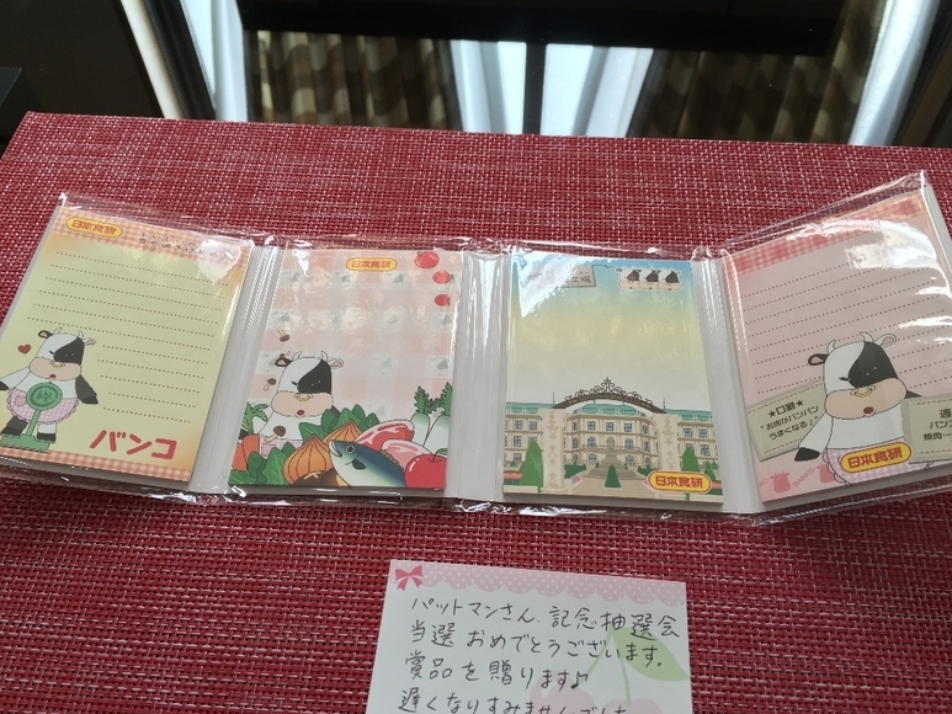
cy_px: 366
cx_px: 483
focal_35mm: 30
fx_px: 825
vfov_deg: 46.8
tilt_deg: -54.5
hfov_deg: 60.0
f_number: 2.2
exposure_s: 1/50
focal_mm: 4.15
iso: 32
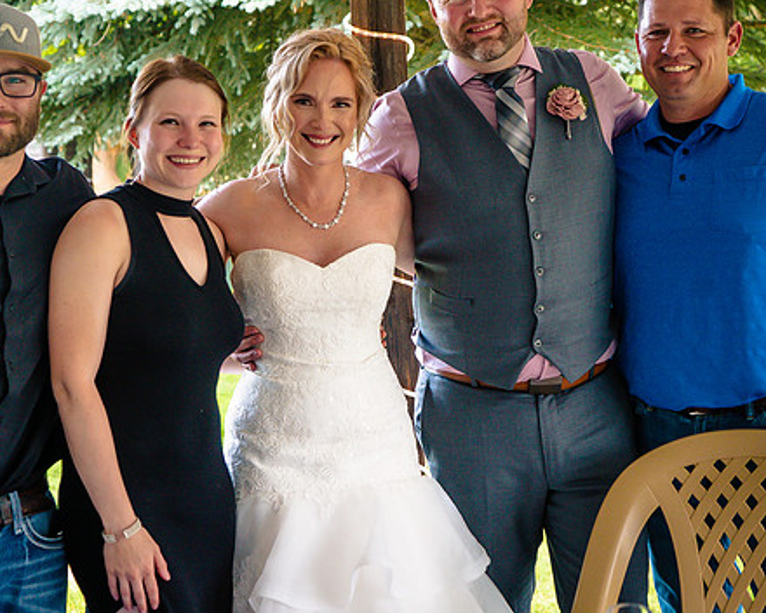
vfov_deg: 25.7
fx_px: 1338
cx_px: 321
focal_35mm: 59
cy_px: 228
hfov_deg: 31.9
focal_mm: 41
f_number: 4
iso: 800
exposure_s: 1/160
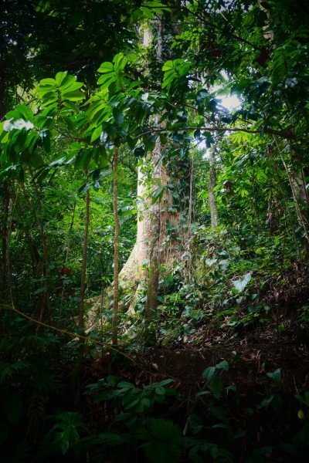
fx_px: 463
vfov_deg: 53.1
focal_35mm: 36
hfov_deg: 36.9
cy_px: 232
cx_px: 154
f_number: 3.7
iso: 640
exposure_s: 1/80
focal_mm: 13.1
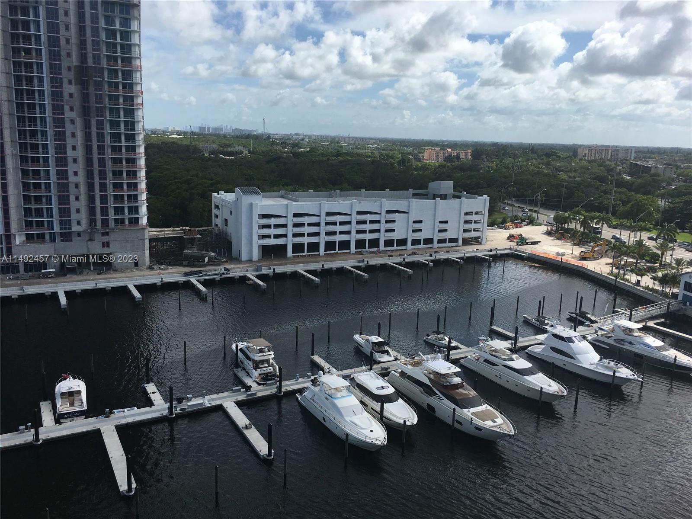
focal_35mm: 29
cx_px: 346
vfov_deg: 48.2
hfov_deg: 61.7
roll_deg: -1.5
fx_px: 580
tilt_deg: -11.1
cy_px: 260
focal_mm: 4.15
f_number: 2.2
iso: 25
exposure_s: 1/2198
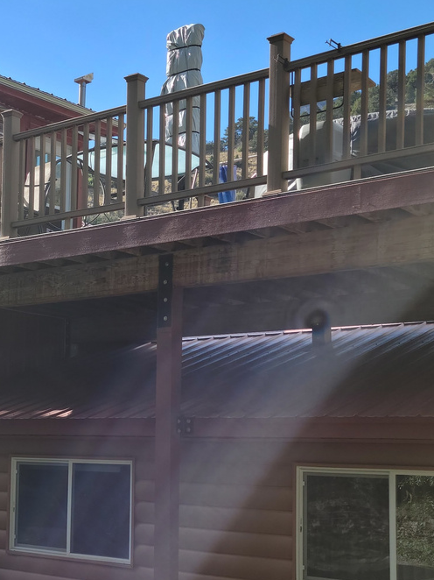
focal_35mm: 65
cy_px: 360
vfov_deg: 29.7
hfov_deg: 22.0
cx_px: 38
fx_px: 1087
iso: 25
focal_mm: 5.9
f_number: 2
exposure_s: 1/601
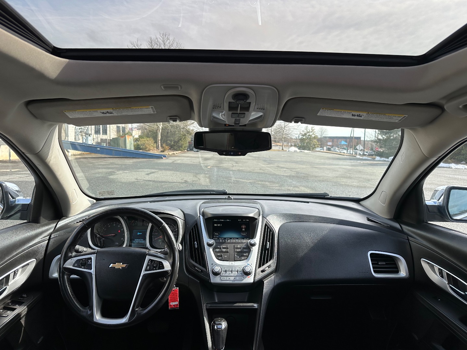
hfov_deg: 71.6
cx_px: 234
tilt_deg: -4.8
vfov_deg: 56.8
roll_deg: -1.4
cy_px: 175
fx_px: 324
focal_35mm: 24
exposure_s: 1/756
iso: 80
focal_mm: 6.86
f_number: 1.78
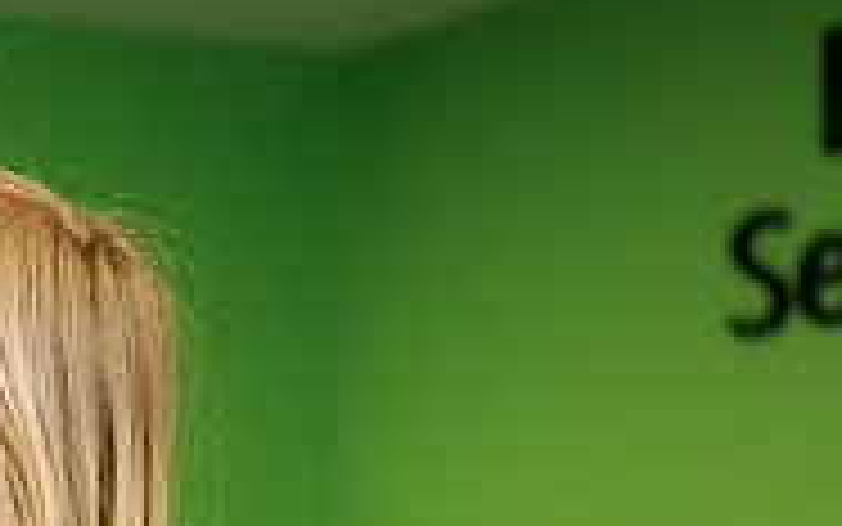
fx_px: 2754
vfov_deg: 10.7
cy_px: 668
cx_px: -230
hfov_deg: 16.5
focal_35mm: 120
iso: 1250
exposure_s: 1/200
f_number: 2.8
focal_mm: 38
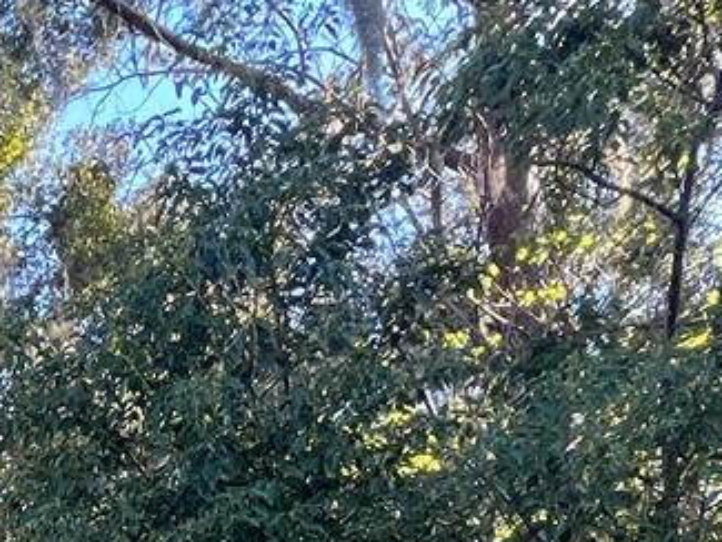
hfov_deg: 21.4
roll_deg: +4.7
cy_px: 1224
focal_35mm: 64
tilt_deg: +2.9
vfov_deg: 15.5
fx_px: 1335
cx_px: -535
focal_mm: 1.57
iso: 40
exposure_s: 1/99
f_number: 1.8
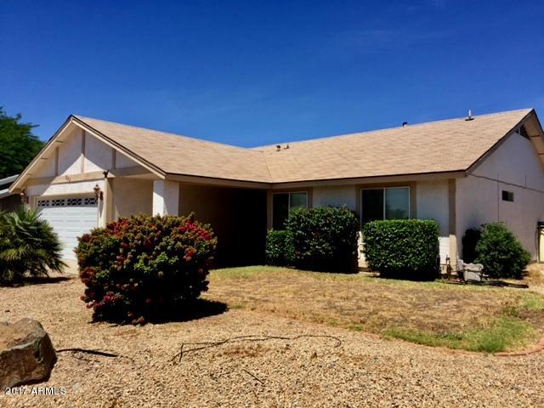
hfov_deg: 61.7
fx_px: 456
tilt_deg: +2.2
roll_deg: -1.0
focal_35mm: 29
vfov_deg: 48.2
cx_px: 272
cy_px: 204
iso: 32
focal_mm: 4.15
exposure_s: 1/2475
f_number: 2.2
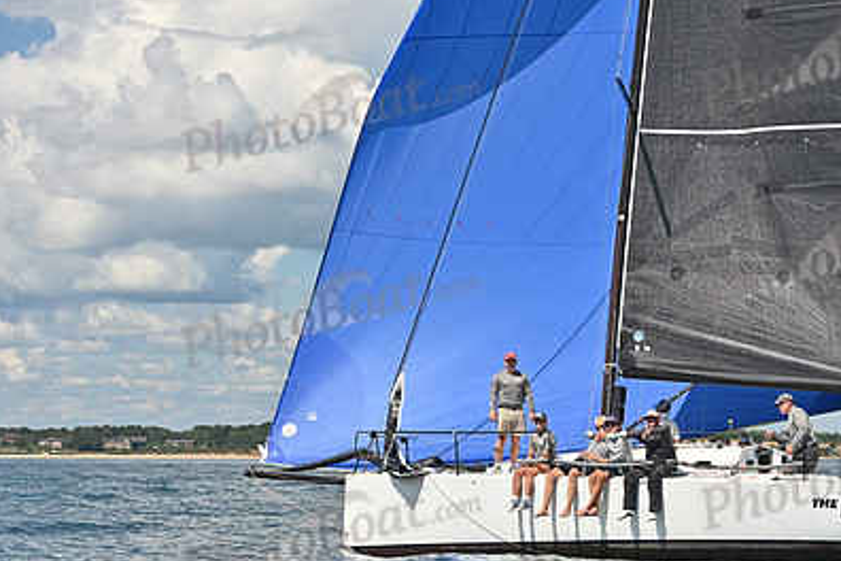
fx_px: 2803
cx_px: 593
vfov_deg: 11.4
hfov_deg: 17.0
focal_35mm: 120
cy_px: 394
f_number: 5.6
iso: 250
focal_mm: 82
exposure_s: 1/1000
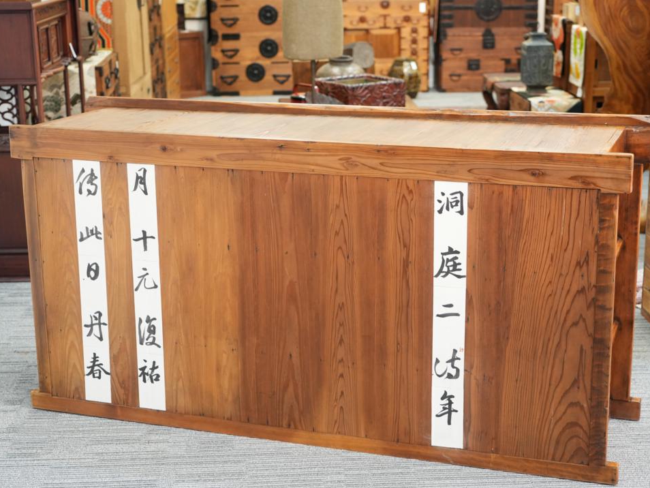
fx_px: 1108
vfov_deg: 24.8
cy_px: 246
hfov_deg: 32.7
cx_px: 319
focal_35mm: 59
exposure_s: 1/60
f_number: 4
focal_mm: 54
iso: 2000
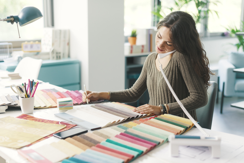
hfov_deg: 39.6
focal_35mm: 50
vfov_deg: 27.0
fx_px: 339
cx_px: 122
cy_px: 82
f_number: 2.2
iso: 320
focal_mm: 50
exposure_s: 1/100
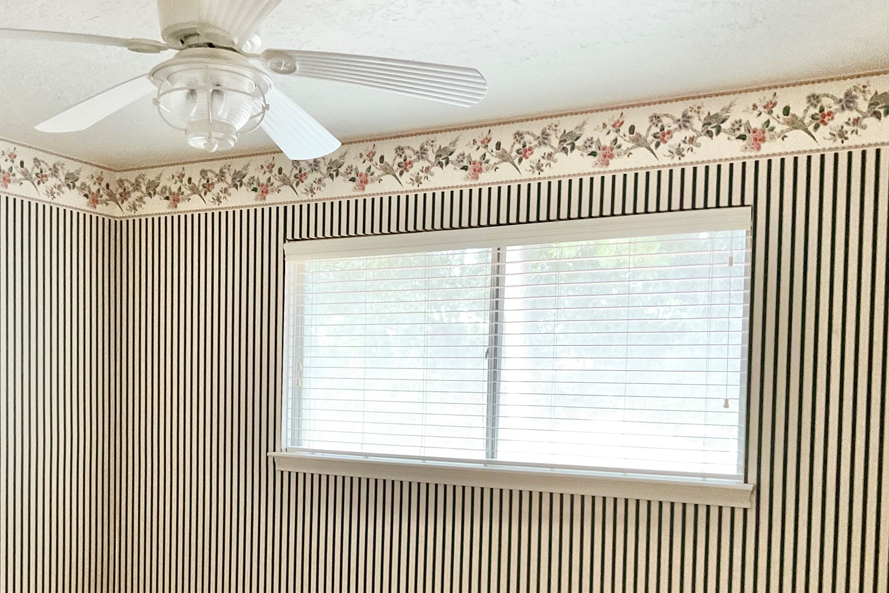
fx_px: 988
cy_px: 433
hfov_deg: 48.2
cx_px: 361
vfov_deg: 32.9
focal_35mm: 40
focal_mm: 3
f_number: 1.8
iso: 250
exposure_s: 1/40
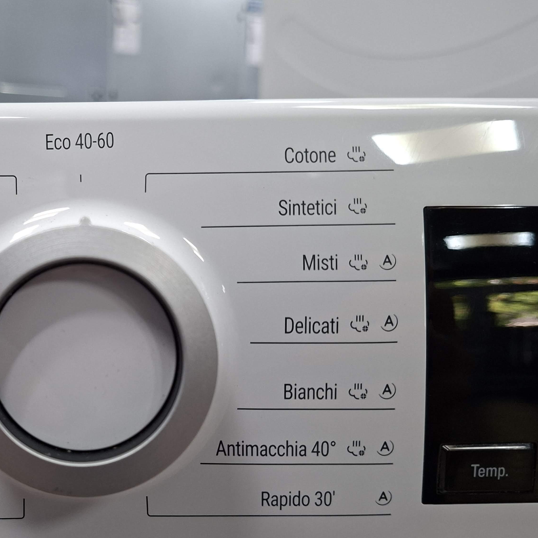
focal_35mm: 36
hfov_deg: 43.8
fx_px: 633
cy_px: 296
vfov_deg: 46.0
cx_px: 105
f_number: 1.8
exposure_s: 1/50
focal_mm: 5.54
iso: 160
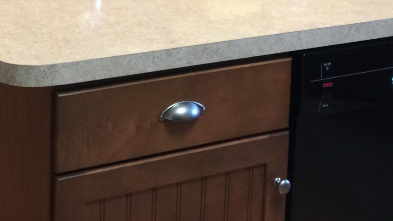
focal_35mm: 76
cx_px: 32
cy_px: -126
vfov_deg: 14.6
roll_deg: -1.1
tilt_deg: -6.1
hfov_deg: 26.8
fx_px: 792
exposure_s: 1/15
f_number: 2.2
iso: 64
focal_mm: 4.15
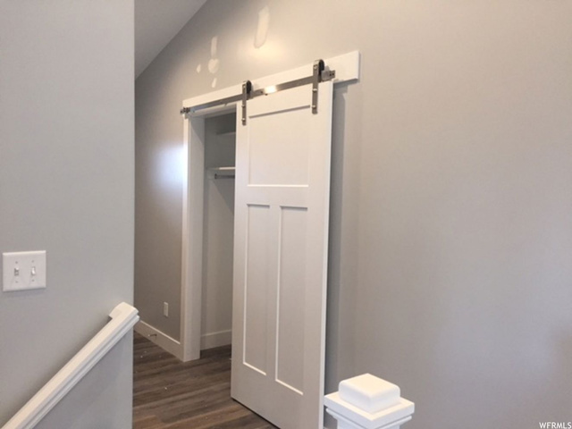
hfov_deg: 61.7
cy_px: 214
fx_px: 479
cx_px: 286
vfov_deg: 48.2
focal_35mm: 29
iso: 50
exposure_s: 1/30
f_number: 2.2
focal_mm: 4.15
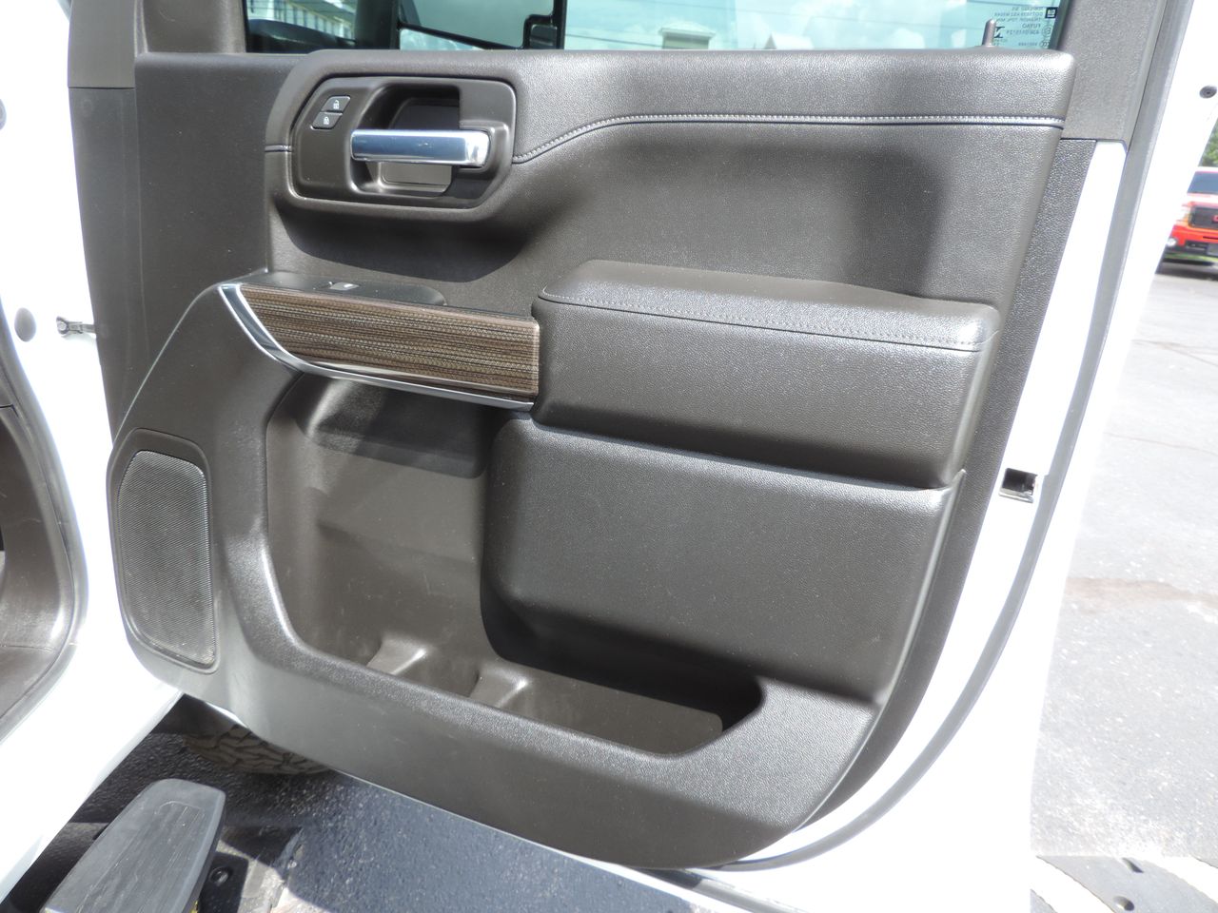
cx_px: 609
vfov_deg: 56.8
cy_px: 456
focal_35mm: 24
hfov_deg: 71.6
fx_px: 844
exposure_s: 1/200
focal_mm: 4.3
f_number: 3
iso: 80
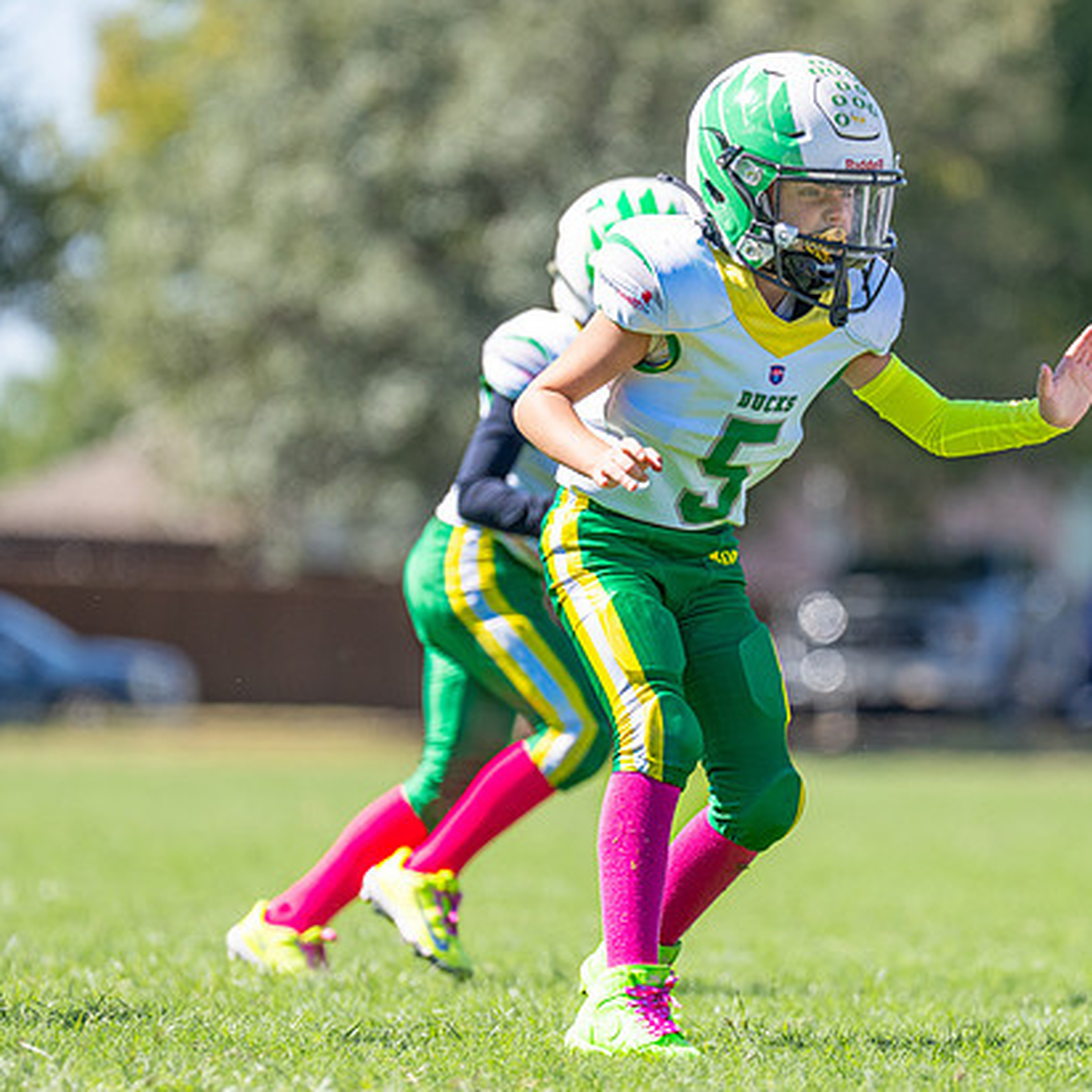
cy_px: 555
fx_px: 13669
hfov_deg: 4.6
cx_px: 622
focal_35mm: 383
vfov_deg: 4.6
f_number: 2.8
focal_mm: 200
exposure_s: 1/2000
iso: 160
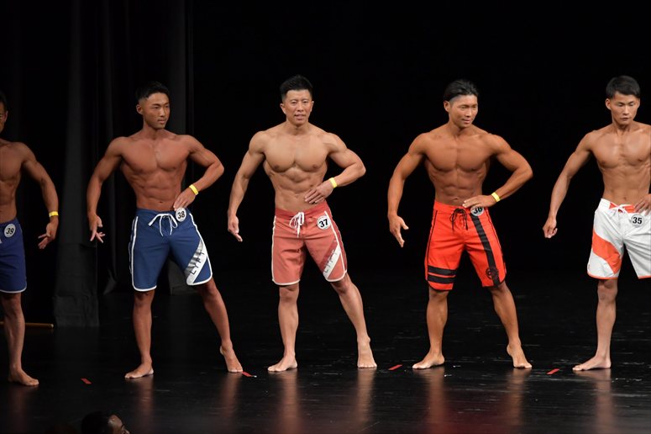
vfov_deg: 5.7
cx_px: 326
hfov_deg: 8.6
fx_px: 4338
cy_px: 217
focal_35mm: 240
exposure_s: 1/400
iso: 3200
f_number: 5.6
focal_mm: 160
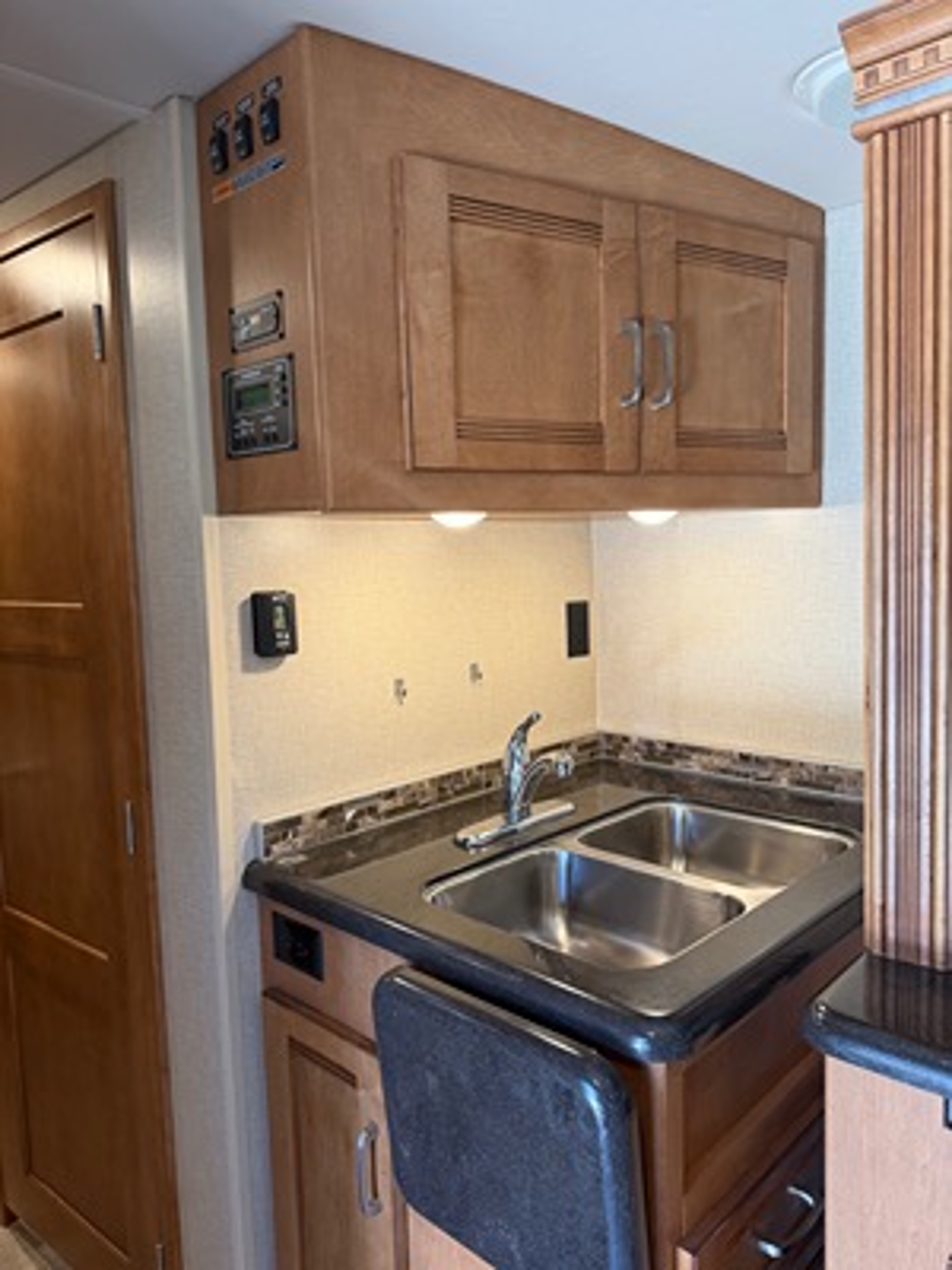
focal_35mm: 24
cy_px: 635
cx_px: 476
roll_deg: +2.3
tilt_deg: -6.1
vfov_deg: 71.6
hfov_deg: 56.8
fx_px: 880
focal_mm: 6.76
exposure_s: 1/79
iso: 200
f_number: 1.78
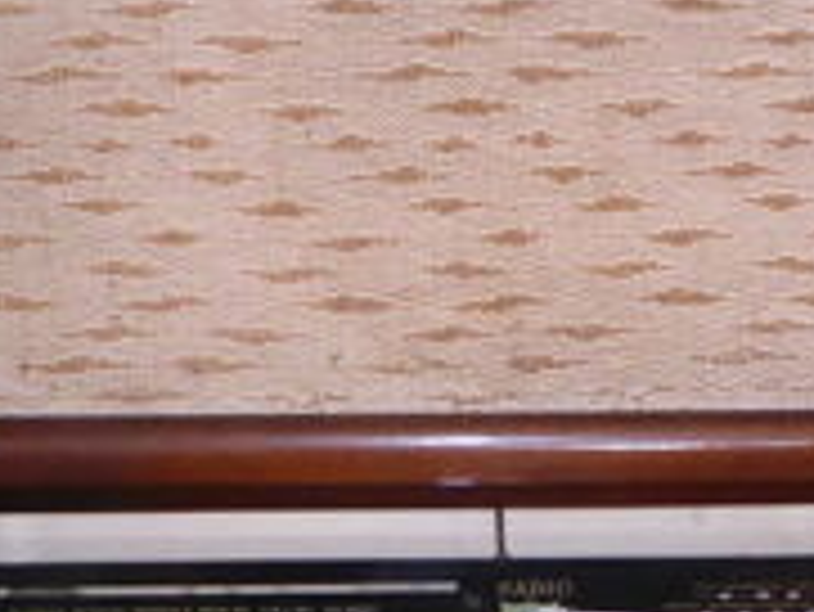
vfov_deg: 12.2
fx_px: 2871
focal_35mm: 122
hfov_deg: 16.1
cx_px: 553
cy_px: 302
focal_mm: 7.8
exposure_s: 1/60
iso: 800
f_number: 3.9
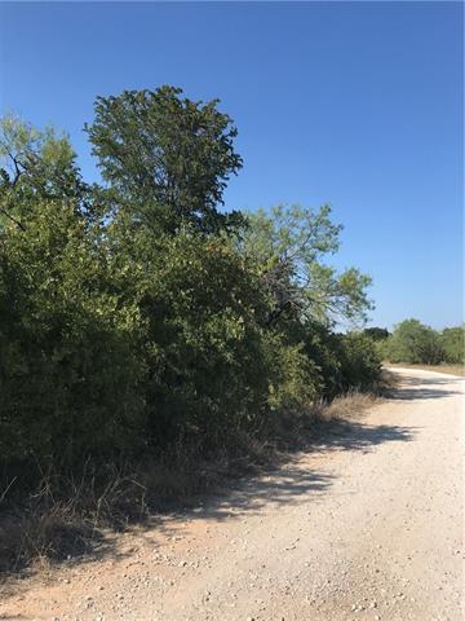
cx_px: 232
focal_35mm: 28
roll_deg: -0.3
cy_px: 310
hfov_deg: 49.7
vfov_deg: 63.4
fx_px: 502
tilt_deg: +4.1
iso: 20
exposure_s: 1/2283
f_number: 1.8
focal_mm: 3.99
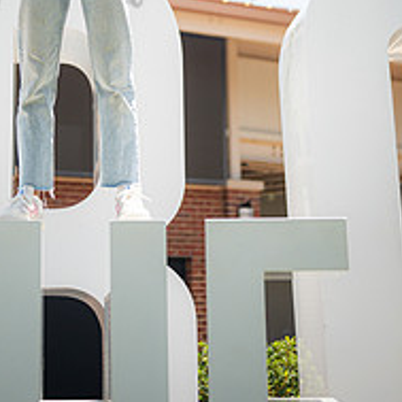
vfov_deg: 16.7
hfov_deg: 17.1
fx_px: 1327
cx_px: 90
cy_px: -36
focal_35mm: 101
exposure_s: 1/6400
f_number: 2
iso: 160
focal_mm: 50
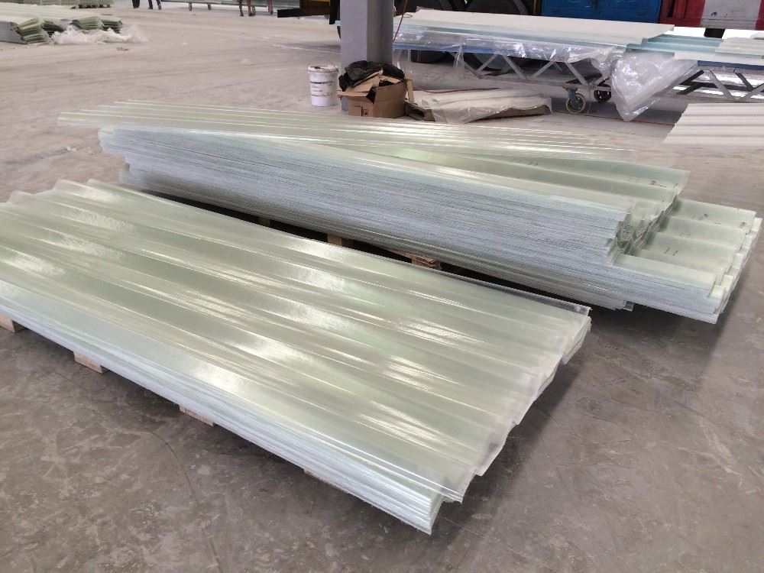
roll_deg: -0.4
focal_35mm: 29
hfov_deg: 61.7
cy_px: 286
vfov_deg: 48.2
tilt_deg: -24.6
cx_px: 382
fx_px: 640
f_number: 2.2
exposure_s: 1/100
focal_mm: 4.15
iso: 64
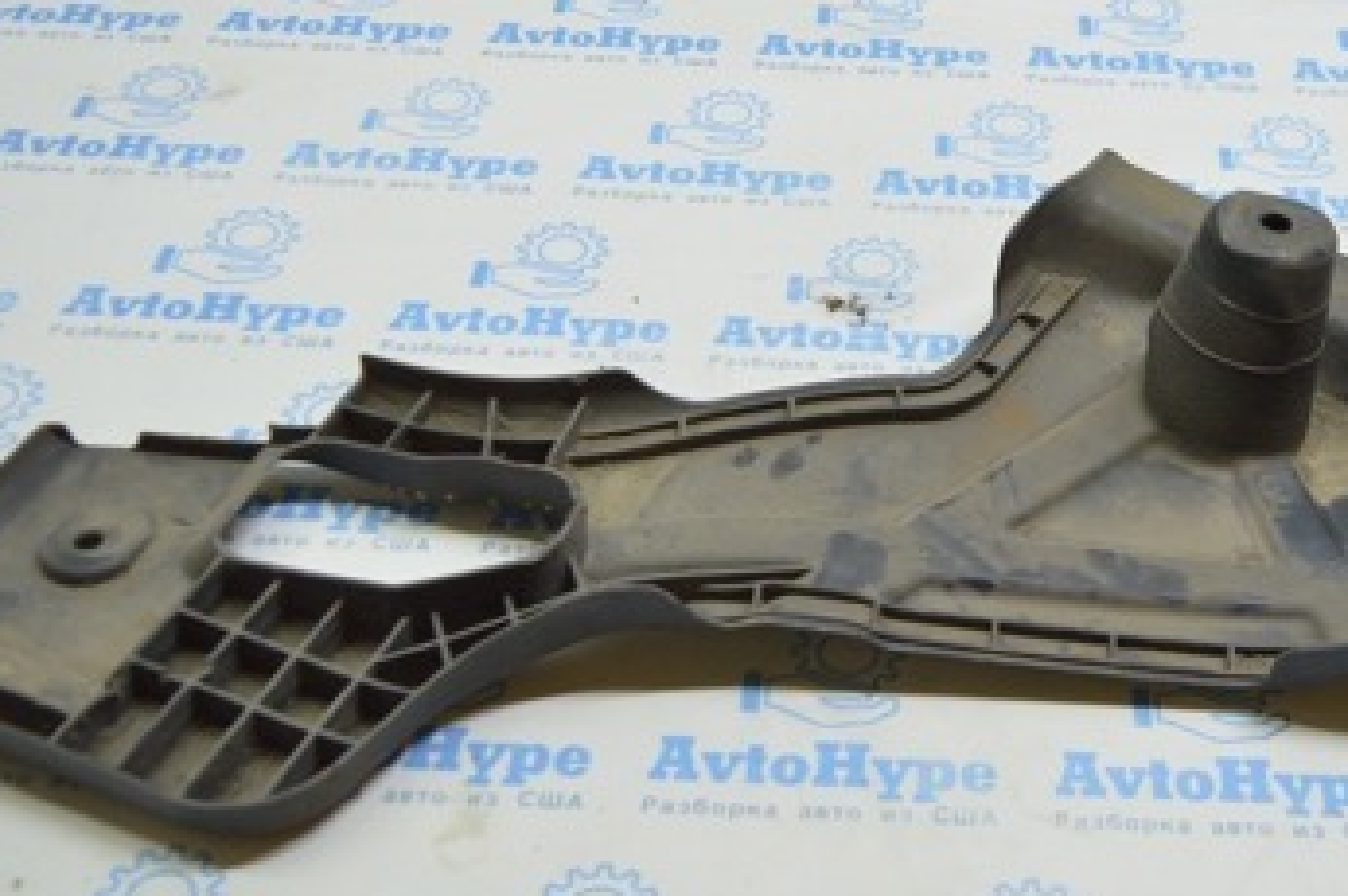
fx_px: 1870
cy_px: 442
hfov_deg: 39.2
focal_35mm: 50
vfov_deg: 26.9
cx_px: 888
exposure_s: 1/60
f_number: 3.5
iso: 400
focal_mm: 18
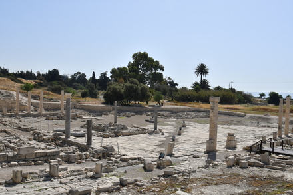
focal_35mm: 36
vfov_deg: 36.8
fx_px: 293
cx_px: 146
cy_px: 98
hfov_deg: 53.1
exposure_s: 1/500
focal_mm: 24
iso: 200
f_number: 11
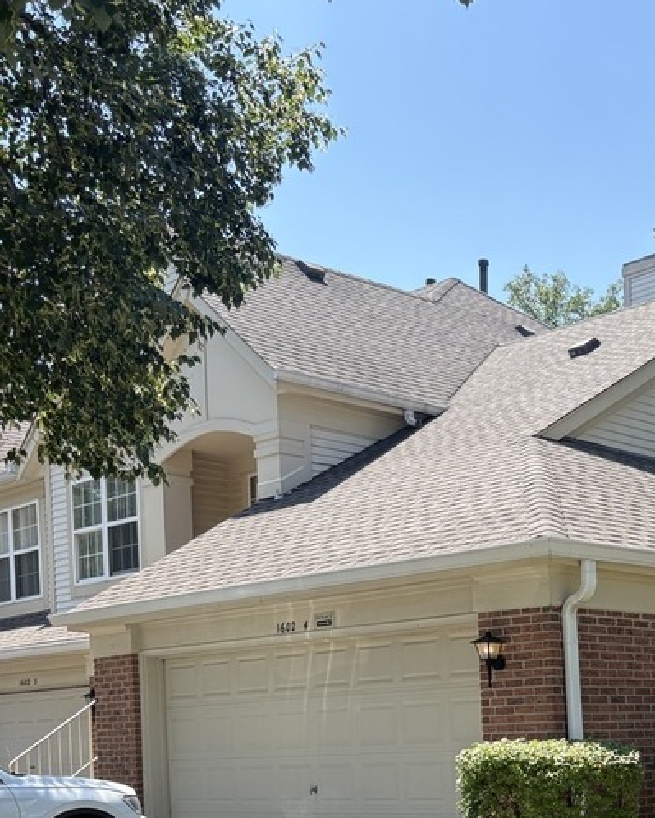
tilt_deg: -0.5
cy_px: 756
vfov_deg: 32.2
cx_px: 657
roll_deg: +1.0
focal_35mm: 55
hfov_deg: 26.2
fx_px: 1332
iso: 50
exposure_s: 1/1364
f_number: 1.6
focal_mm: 5.96
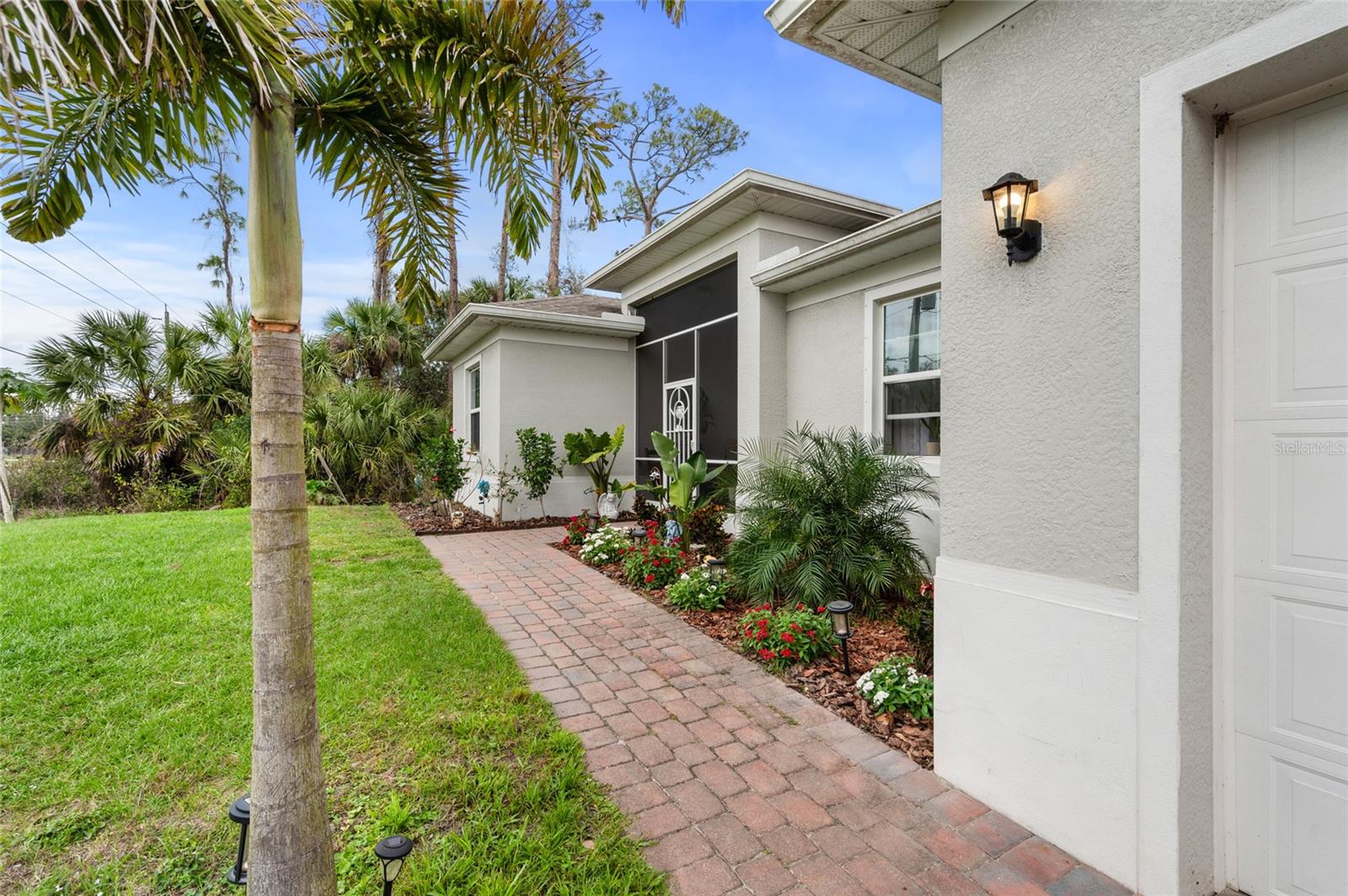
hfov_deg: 95.0
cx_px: 674
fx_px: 617
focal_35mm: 16
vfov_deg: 71.9
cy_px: 448
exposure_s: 1/20
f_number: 8
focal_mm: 16.5
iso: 200
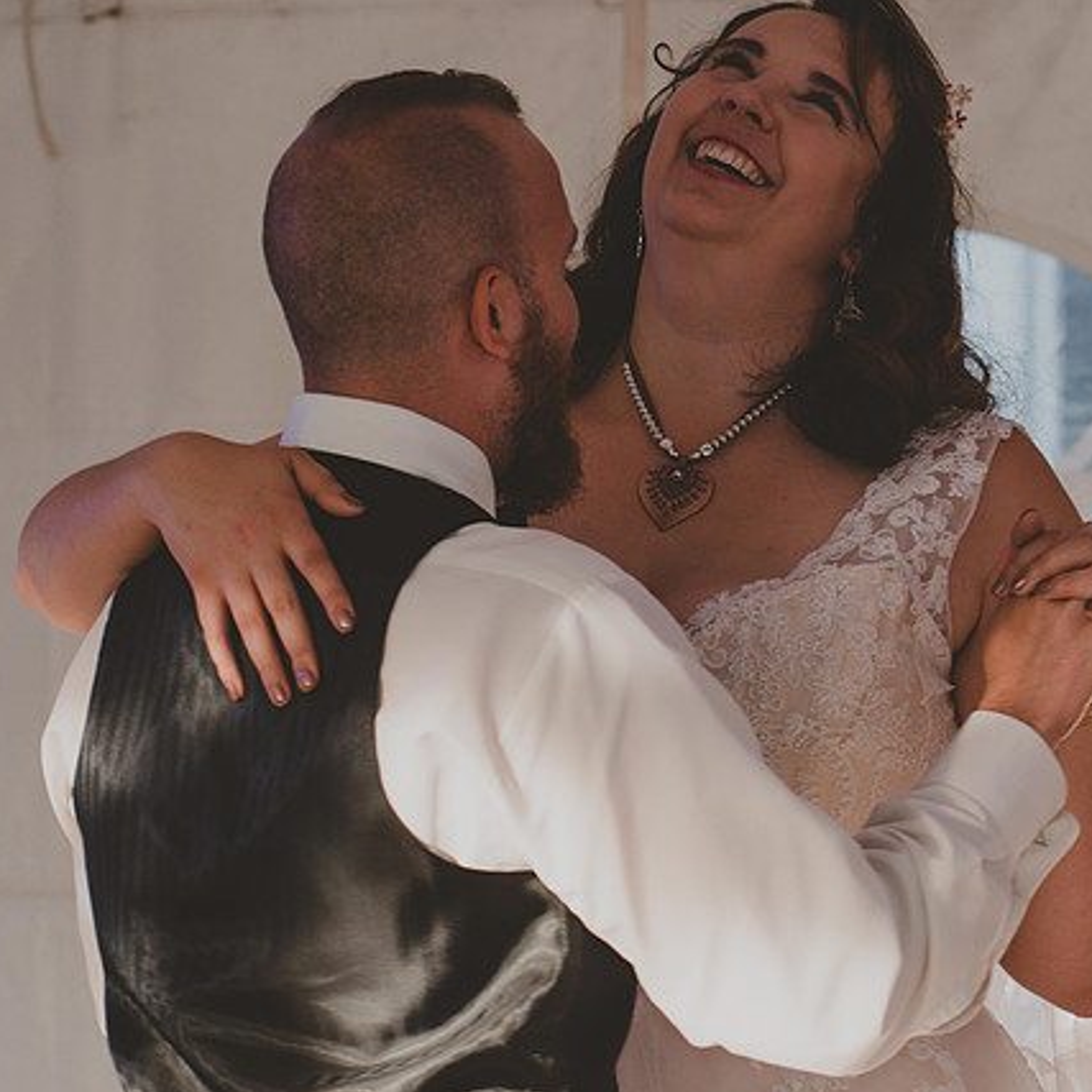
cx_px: 778
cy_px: 461
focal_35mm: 203
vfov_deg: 8.6
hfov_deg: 8.6
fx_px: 7245
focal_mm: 90
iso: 140
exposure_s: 1/125
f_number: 5.6
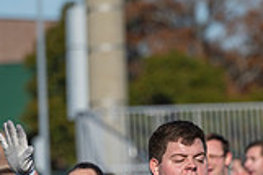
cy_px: 276
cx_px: 417
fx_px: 5255
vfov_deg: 1.9
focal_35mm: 720
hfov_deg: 2.9
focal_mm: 200
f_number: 5
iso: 200
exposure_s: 1/2000
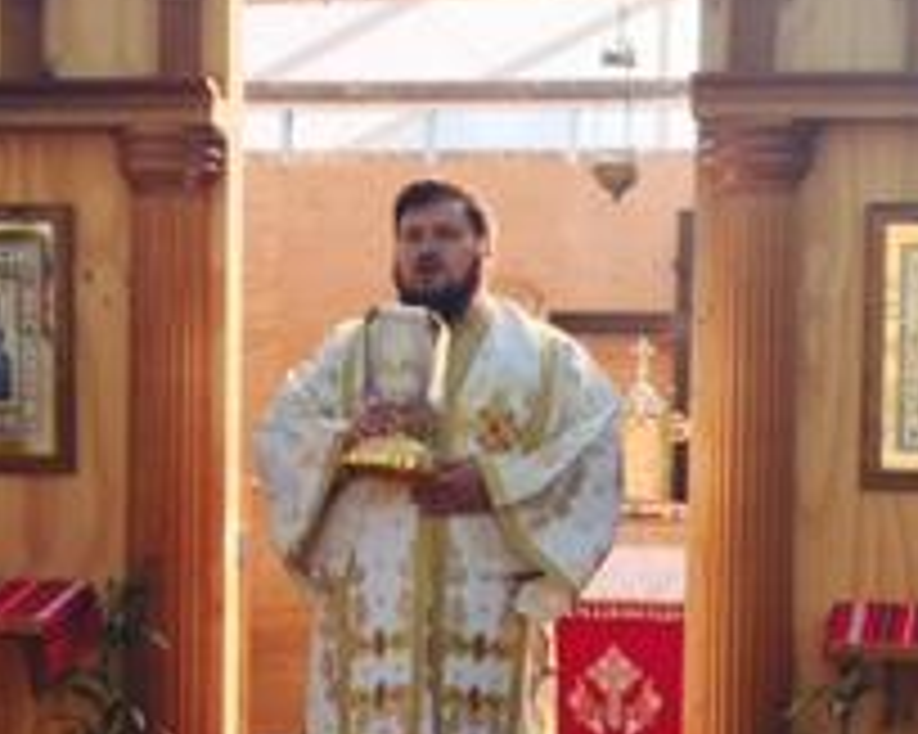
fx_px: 2417
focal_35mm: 89
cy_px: 612
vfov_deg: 17.1
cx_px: 468
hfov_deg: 21.5
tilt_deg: -4.5
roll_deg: -0.7
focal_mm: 4.15
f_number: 2.2
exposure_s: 1/670
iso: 32
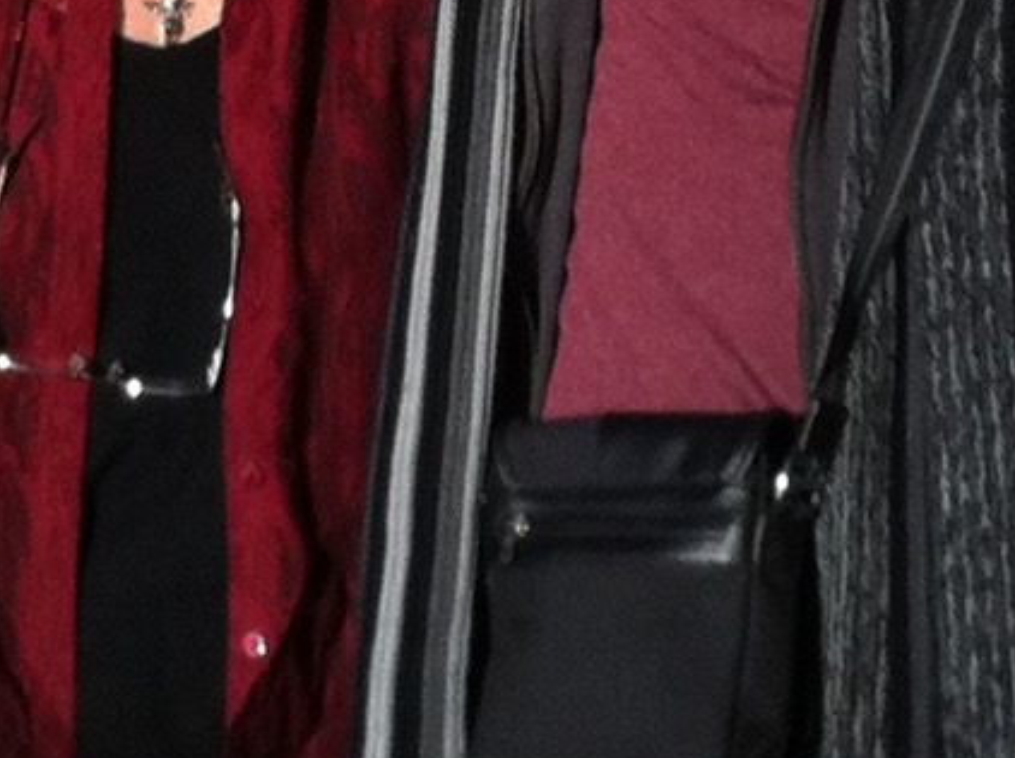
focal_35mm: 215
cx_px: 443
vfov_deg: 6.8
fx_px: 6293
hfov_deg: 9.2
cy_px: -344
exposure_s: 1/1292
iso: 80
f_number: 2.8
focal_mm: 3.85
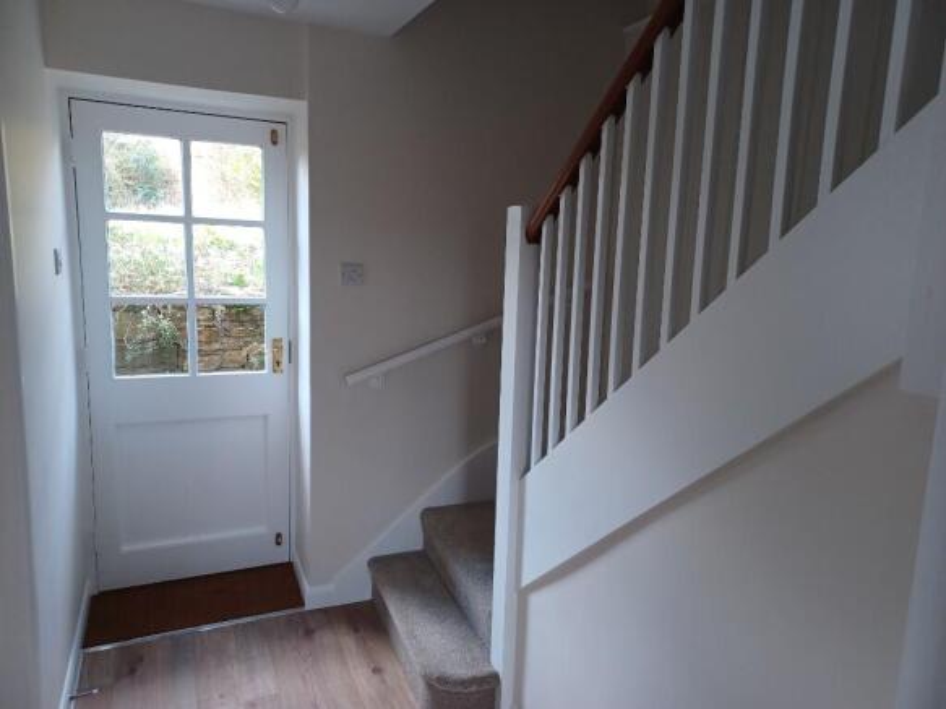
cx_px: 473
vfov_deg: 54.9
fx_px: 683
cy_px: 354
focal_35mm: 25
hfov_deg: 69.4
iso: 125
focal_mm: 4.6
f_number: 1.8
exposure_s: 1/50
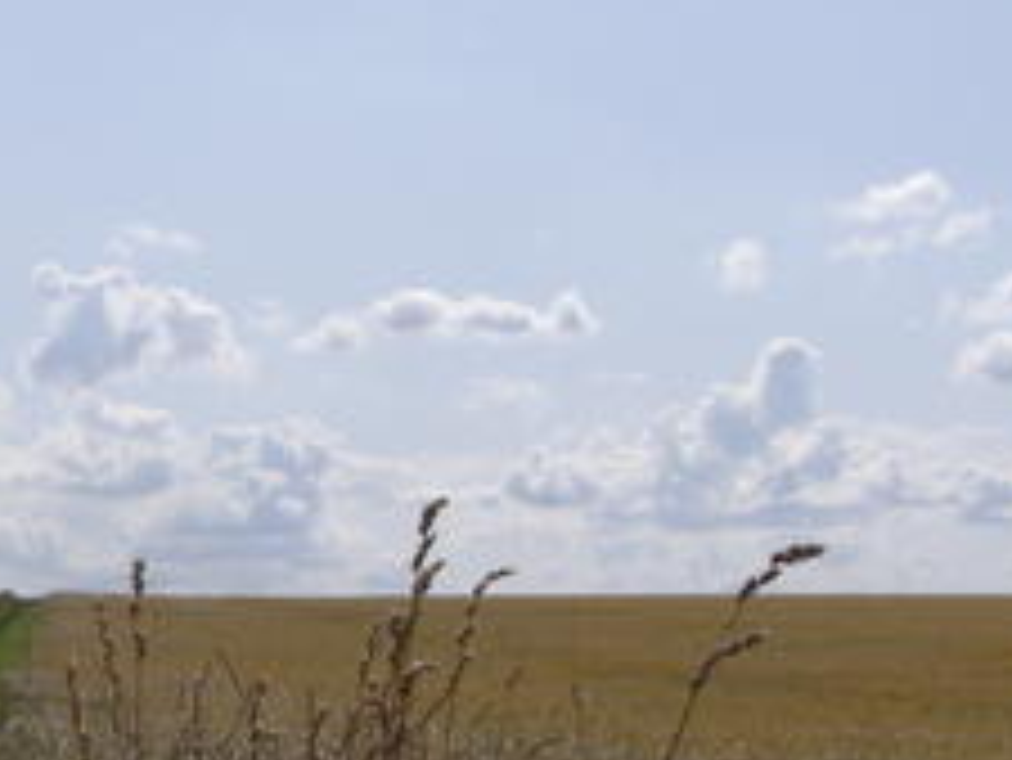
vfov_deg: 12.5
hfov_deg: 16.6
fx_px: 3452
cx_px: 202
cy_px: 582
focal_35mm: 118
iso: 64
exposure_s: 1/500
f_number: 8
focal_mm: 6.2
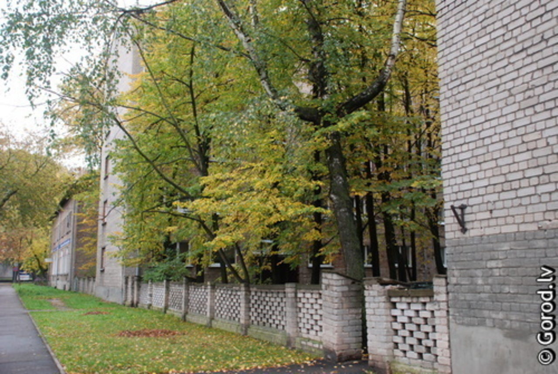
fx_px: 559
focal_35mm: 36
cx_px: 279
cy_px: 187
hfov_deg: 53.1
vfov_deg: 37.0
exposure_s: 1/125
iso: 640
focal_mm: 24
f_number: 4.8
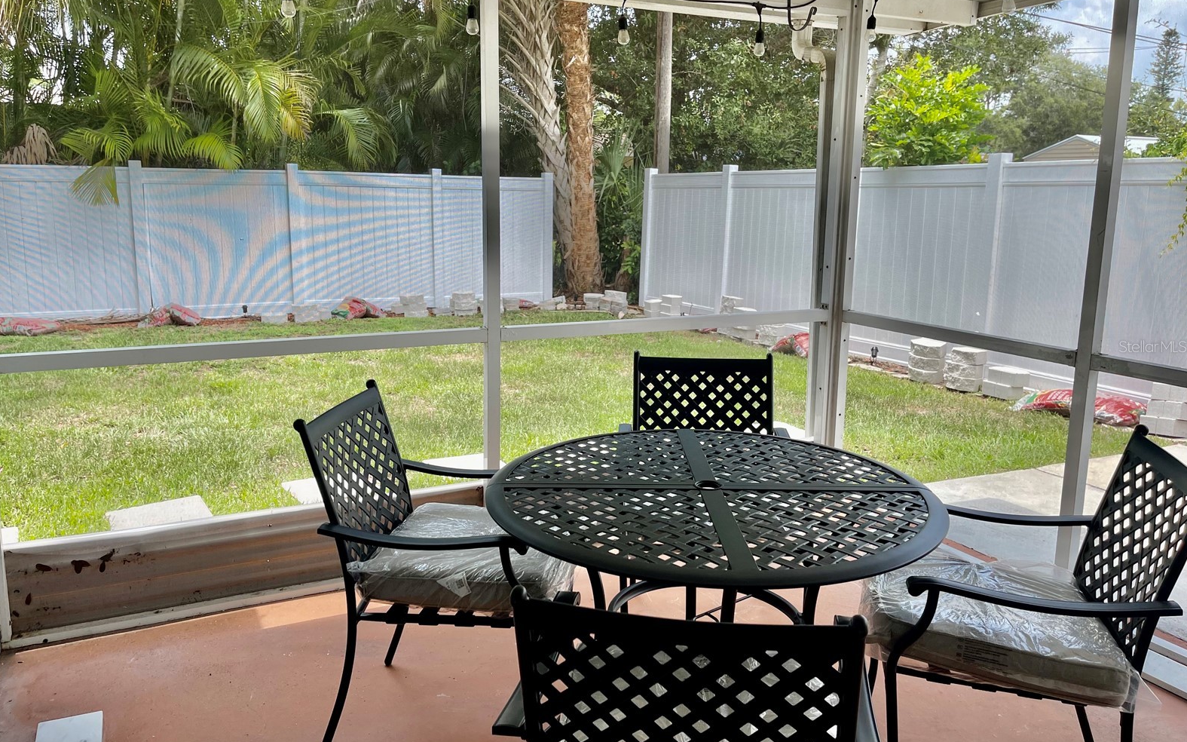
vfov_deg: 44.5
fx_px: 906
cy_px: 346
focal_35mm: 28
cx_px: 587
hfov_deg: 66.5
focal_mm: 5.1
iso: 32
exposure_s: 1/818
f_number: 1.6
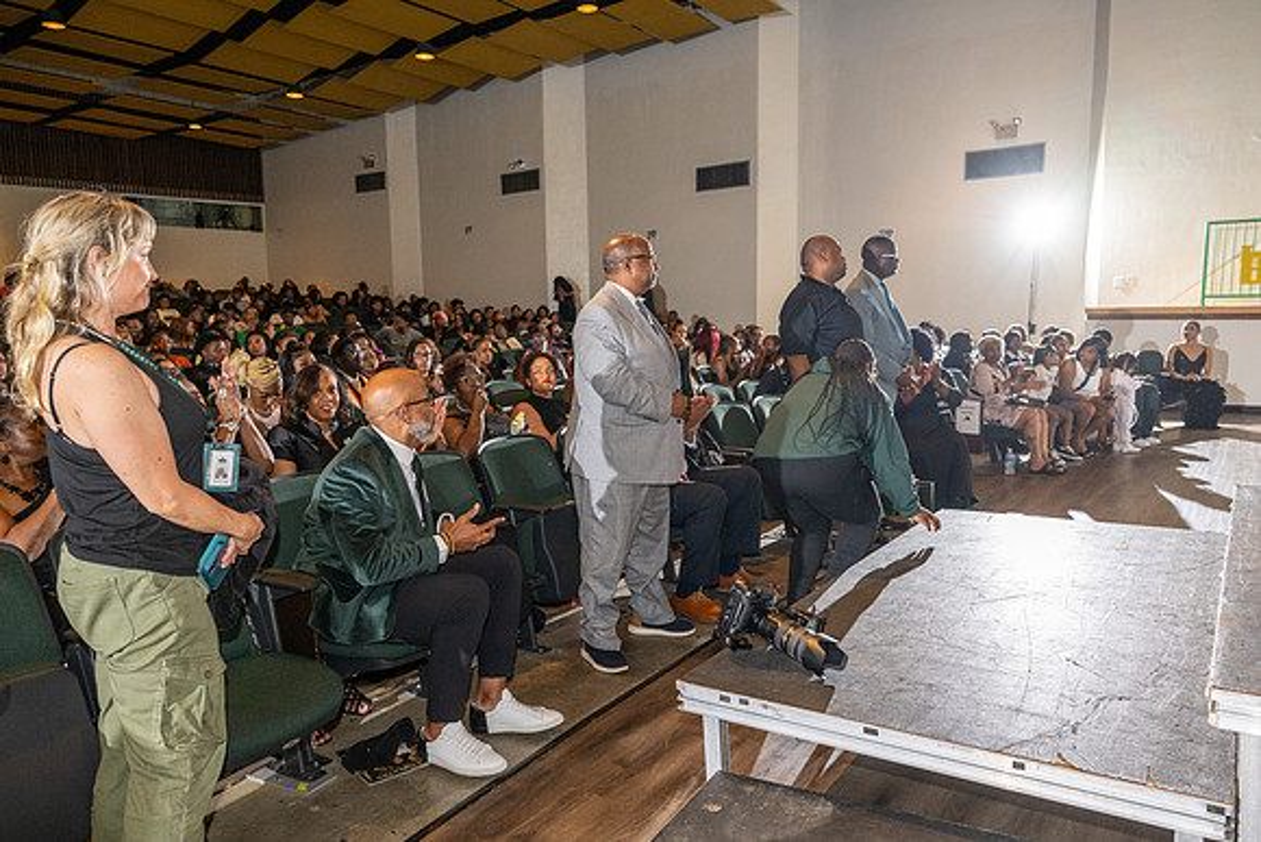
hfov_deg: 69.4
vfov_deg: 49.6
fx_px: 911
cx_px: 630
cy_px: 421
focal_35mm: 26
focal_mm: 26
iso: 1600
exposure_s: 1/160
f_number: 5
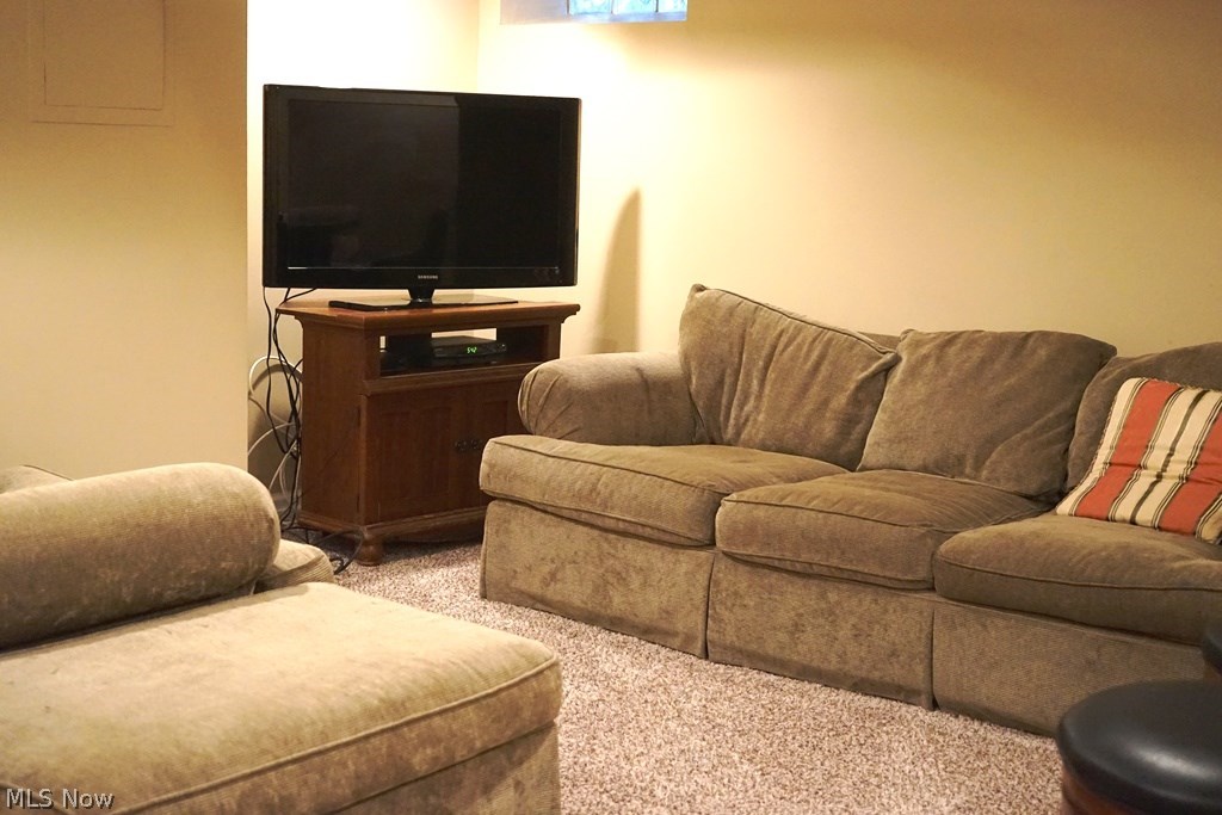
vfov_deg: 27.5
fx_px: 1663
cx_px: 611
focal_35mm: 49
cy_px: 408
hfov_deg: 40.3
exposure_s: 1/100
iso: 6400
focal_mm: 49
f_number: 4.5
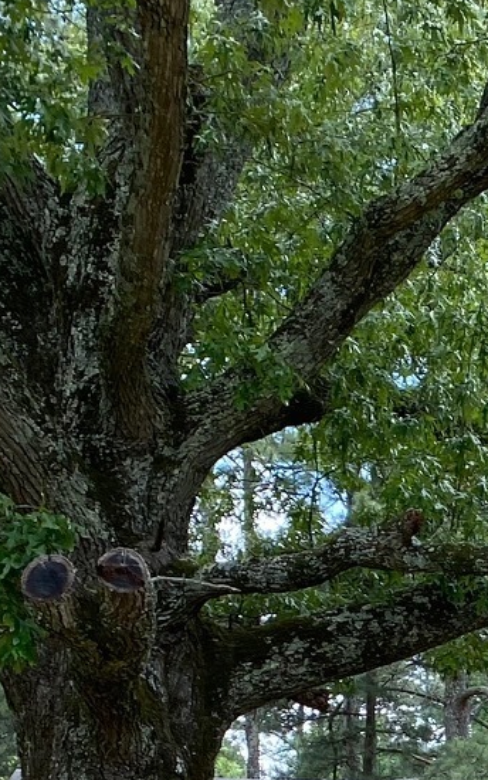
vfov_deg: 18.9
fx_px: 2148
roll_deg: -1.9
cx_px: 983
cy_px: 1052
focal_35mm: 101
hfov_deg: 11.6
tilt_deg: +0.1
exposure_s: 1/362
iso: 32
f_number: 1.8
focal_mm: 4.25
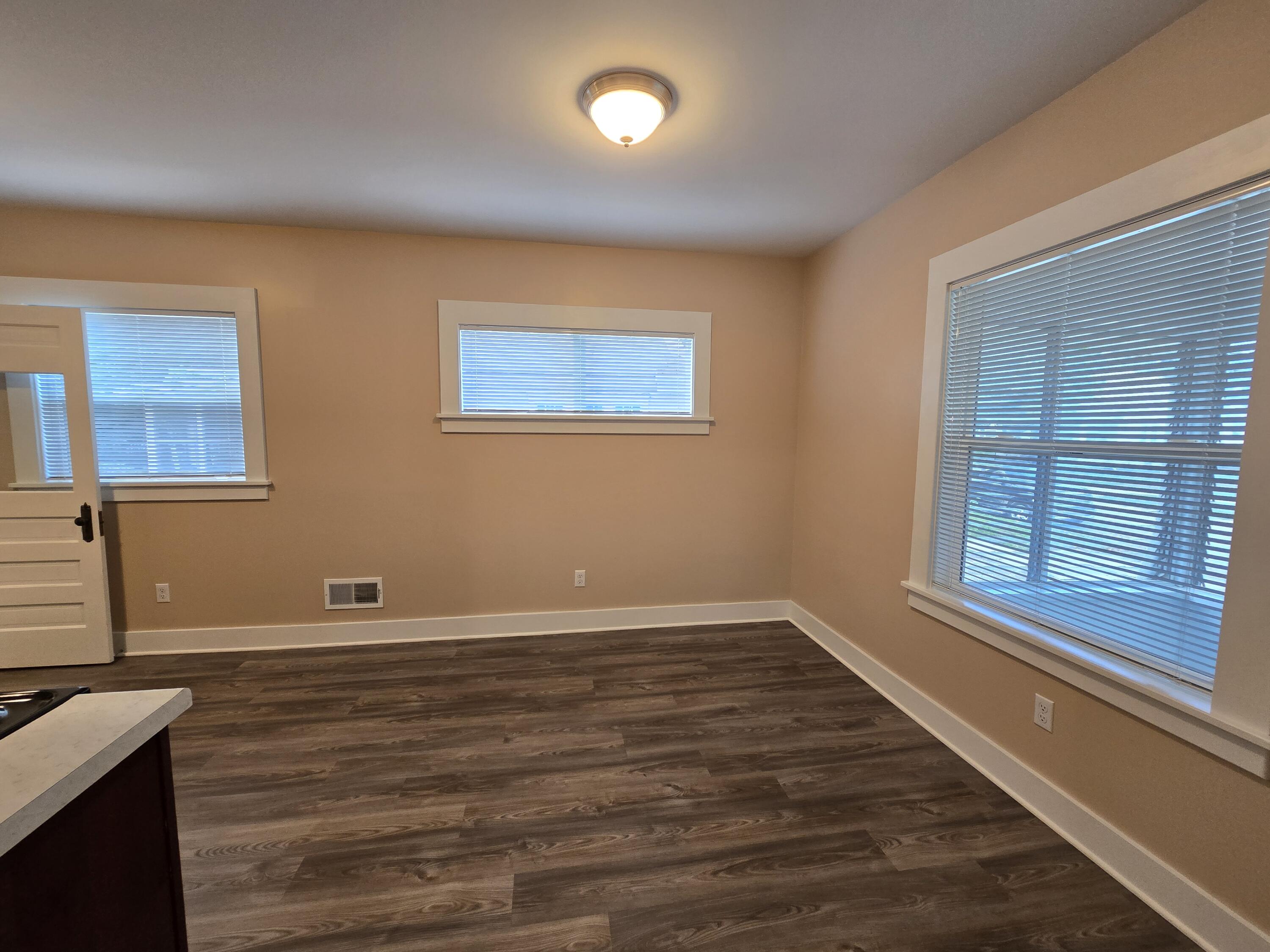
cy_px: 476
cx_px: 635
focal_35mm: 13
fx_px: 477
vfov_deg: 89.9
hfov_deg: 106.2
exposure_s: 1/60
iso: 160
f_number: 2.2
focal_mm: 2.2
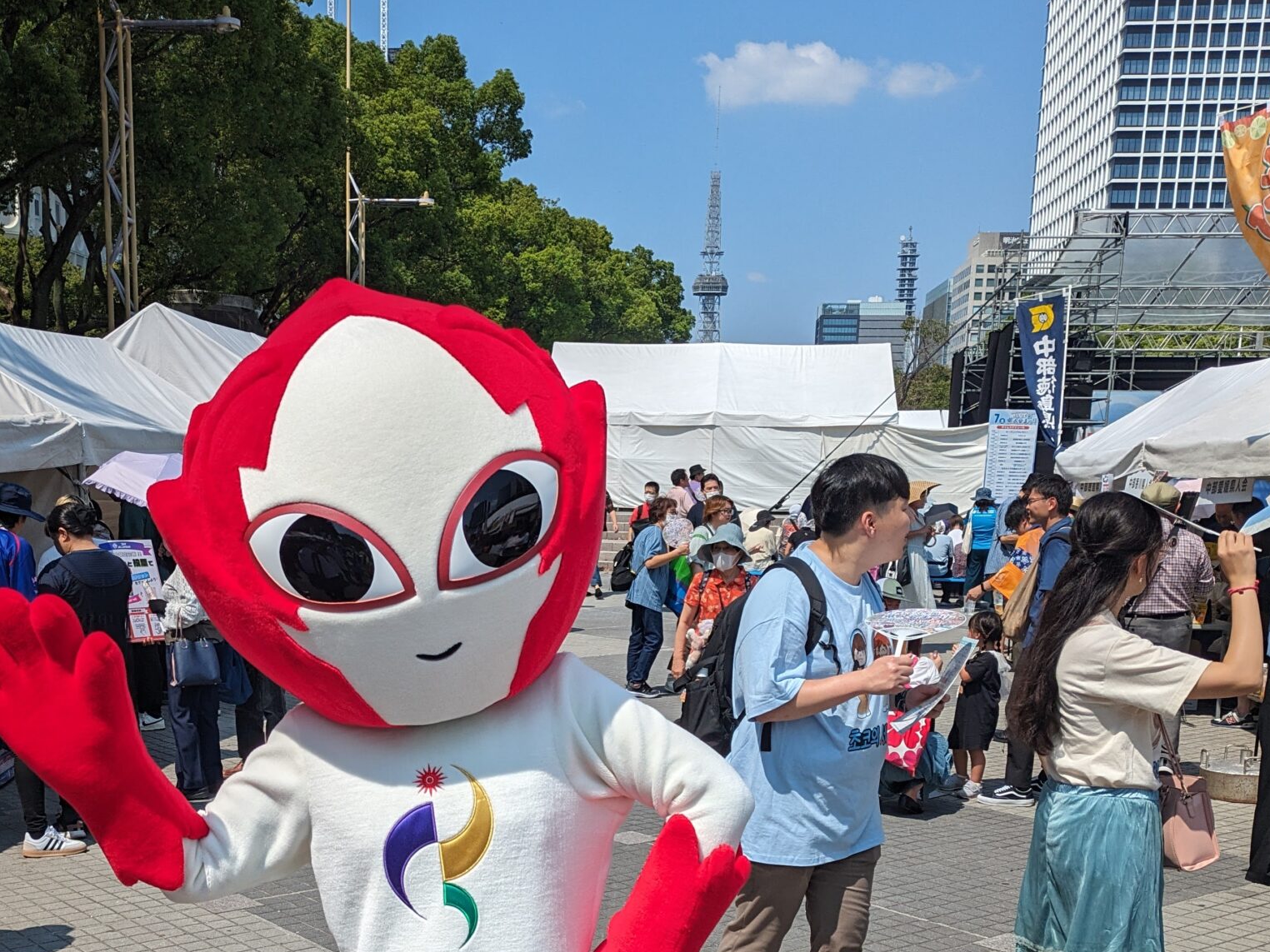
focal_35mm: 42
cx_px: 520
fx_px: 1541
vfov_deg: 33.0
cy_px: 812
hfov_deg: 44.6
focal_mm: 5.43
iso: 46
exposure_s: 1/3559
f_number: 1.89
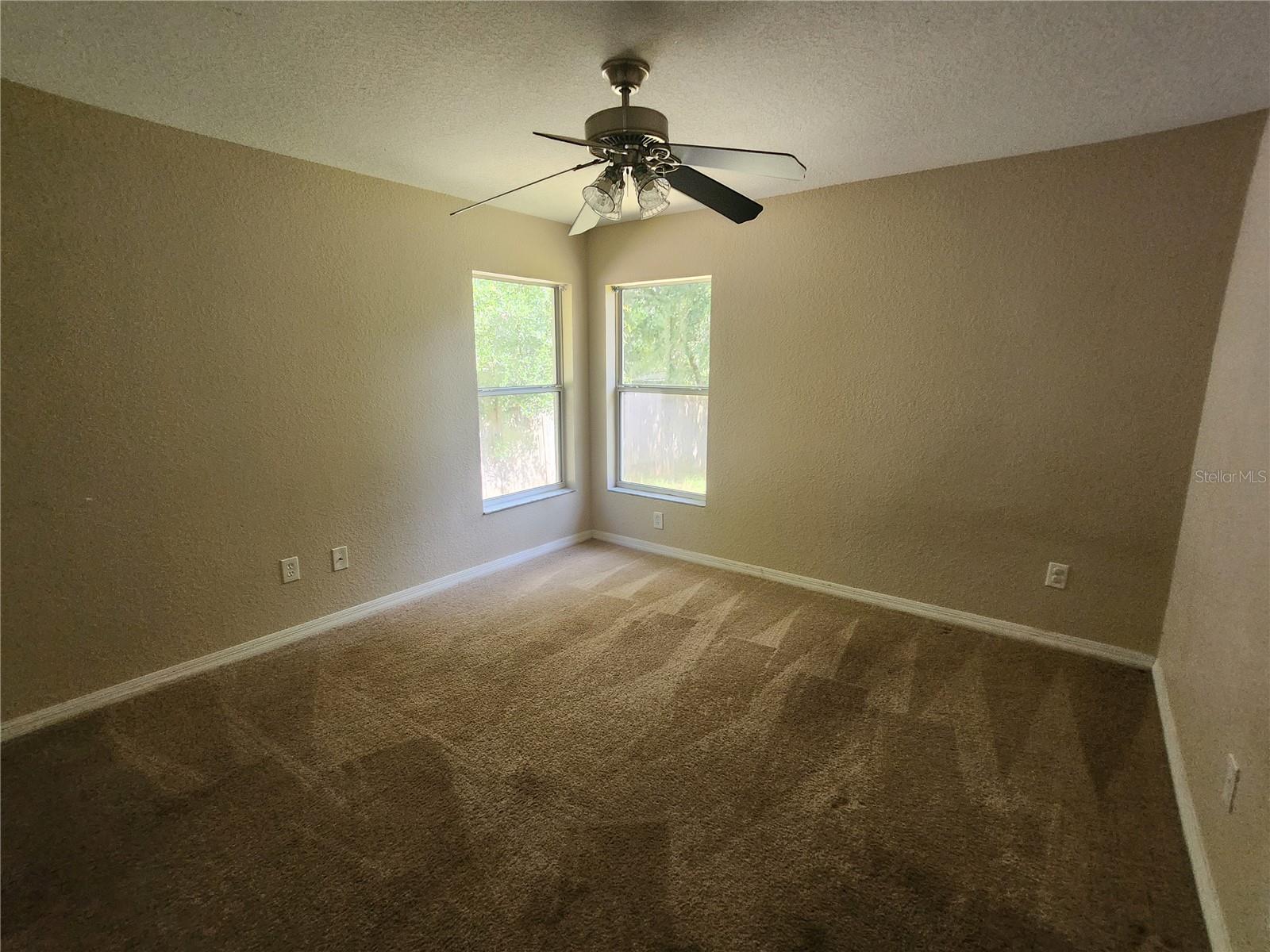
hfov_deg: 106.2
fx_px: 477
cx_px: 635
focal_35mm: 13
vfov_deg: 89.9
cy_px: 476
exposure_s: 1/60
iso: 160
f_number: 2.2
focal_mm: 1.7
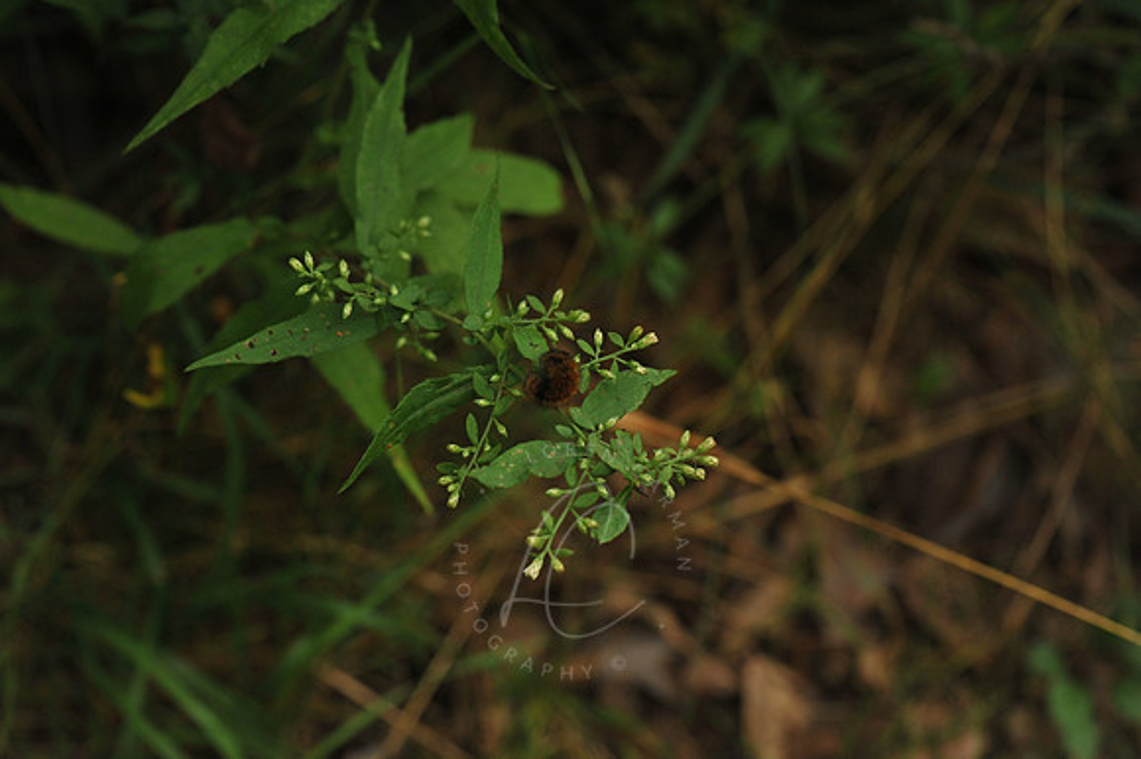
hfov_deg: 19.5
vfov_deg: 13.0
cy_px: 380
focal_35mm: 105
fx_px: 3326
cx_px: 570
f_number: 7.1
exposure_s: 1/400
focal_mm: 105
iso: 1000
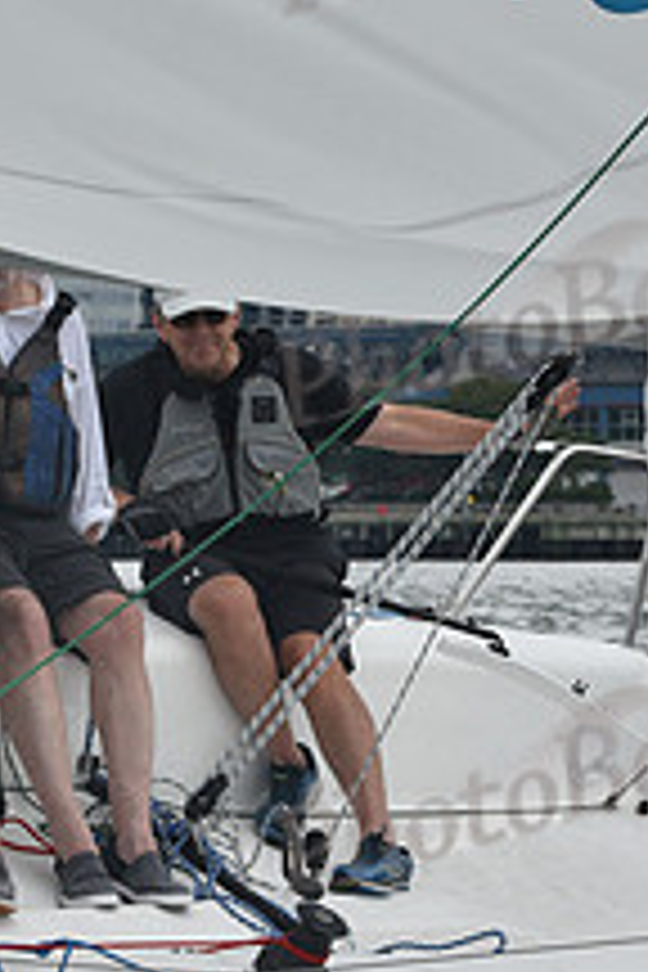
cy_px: 610
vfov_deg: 10.2
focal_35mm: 201
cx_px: 45
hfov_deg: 6.8
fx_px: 5427
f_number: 9
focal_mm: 75
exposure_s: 1/800
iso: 400
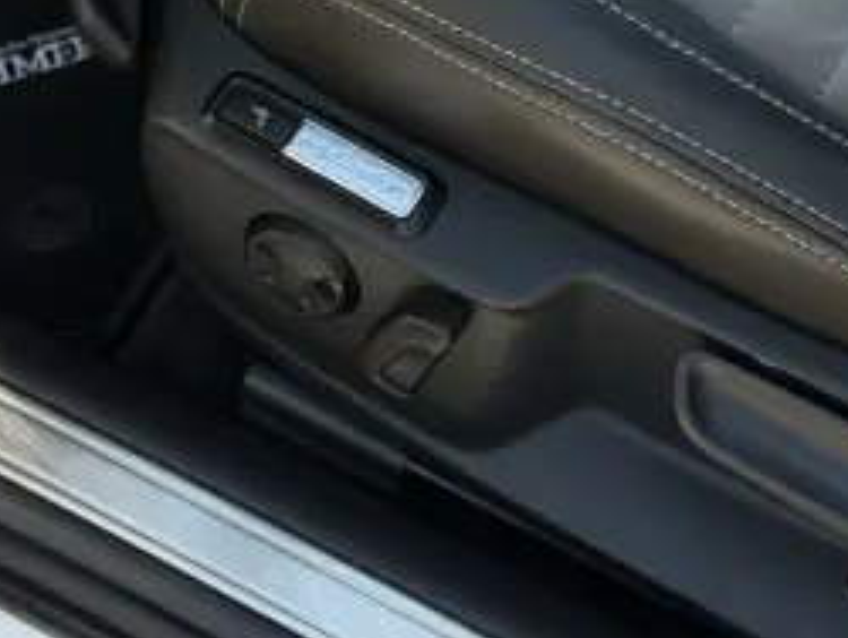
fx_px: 1692
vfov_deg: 21.2
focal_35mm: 69
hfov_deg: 28.1
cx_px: 366
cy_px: 200
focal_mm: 6.76
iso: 100
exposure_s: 1/370
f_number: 1.78
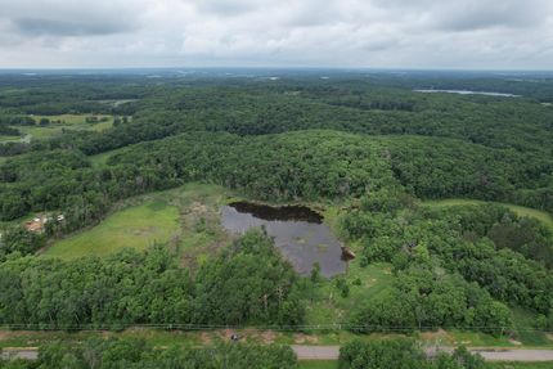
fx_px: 338
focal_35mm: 22
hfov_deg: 78.6
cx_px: 276
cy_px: 184
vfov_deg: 57.3
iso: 100
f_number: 2.8
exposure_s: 1/1250
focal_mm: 8.38
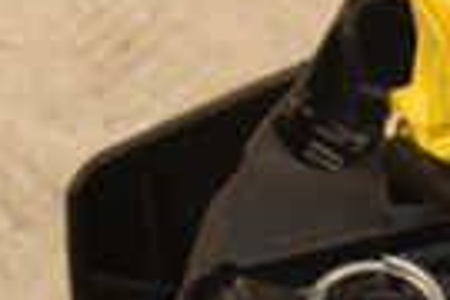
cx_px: 717
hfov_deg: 7.4
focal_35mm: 271
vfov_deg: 5.0
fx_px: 3387
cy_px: 510
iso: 800
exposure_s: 1/160
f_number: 5
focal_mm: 38
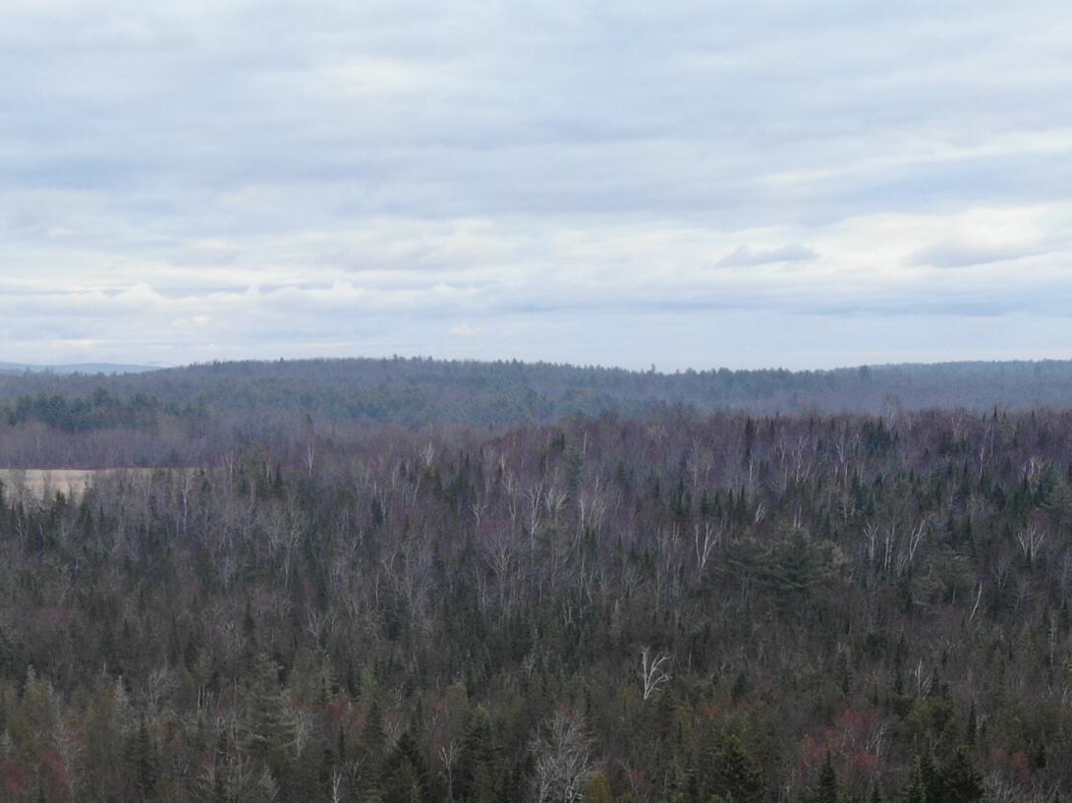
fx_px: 2043
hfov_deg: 29.1
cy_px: 970
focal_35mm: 66
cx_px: 319
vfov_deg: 20.7
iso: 100
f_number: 2.8
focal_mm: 4.5
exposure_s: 1/65.4
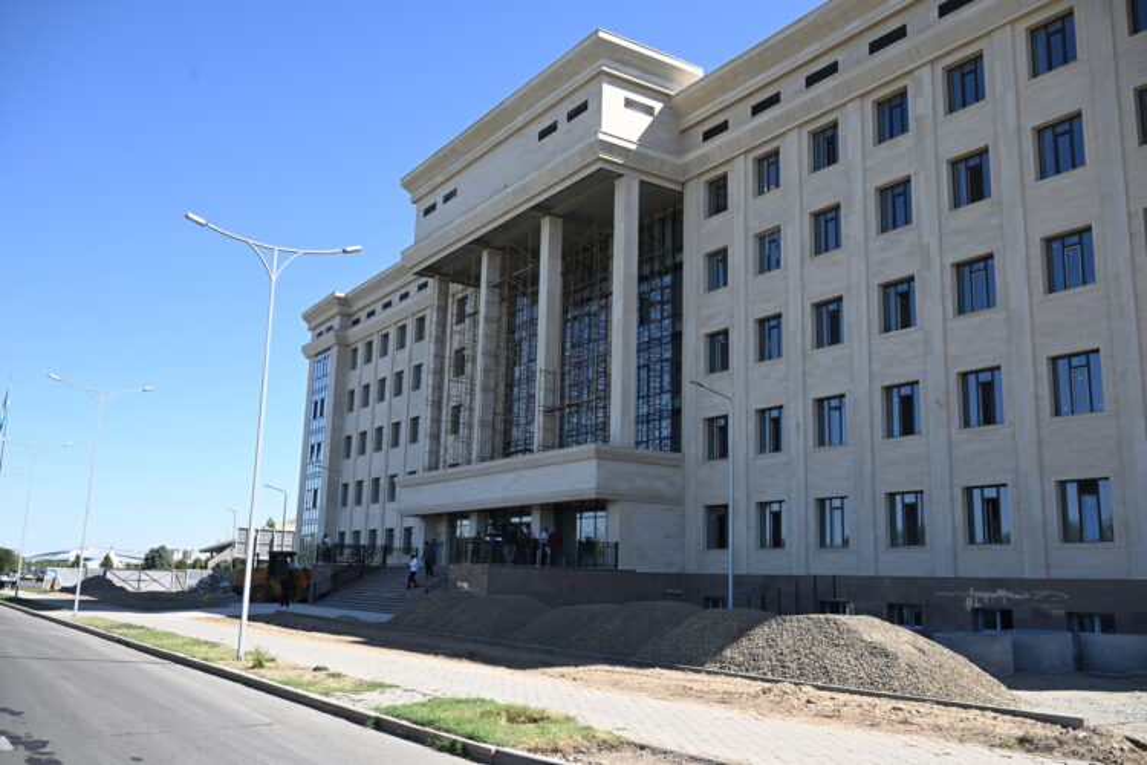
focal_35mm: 32
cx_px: 574
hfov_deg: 59.5
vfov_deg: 41.7
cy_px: 382
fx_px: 1004
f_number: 7.1
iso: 125
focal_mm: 31.5
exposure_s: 1/250
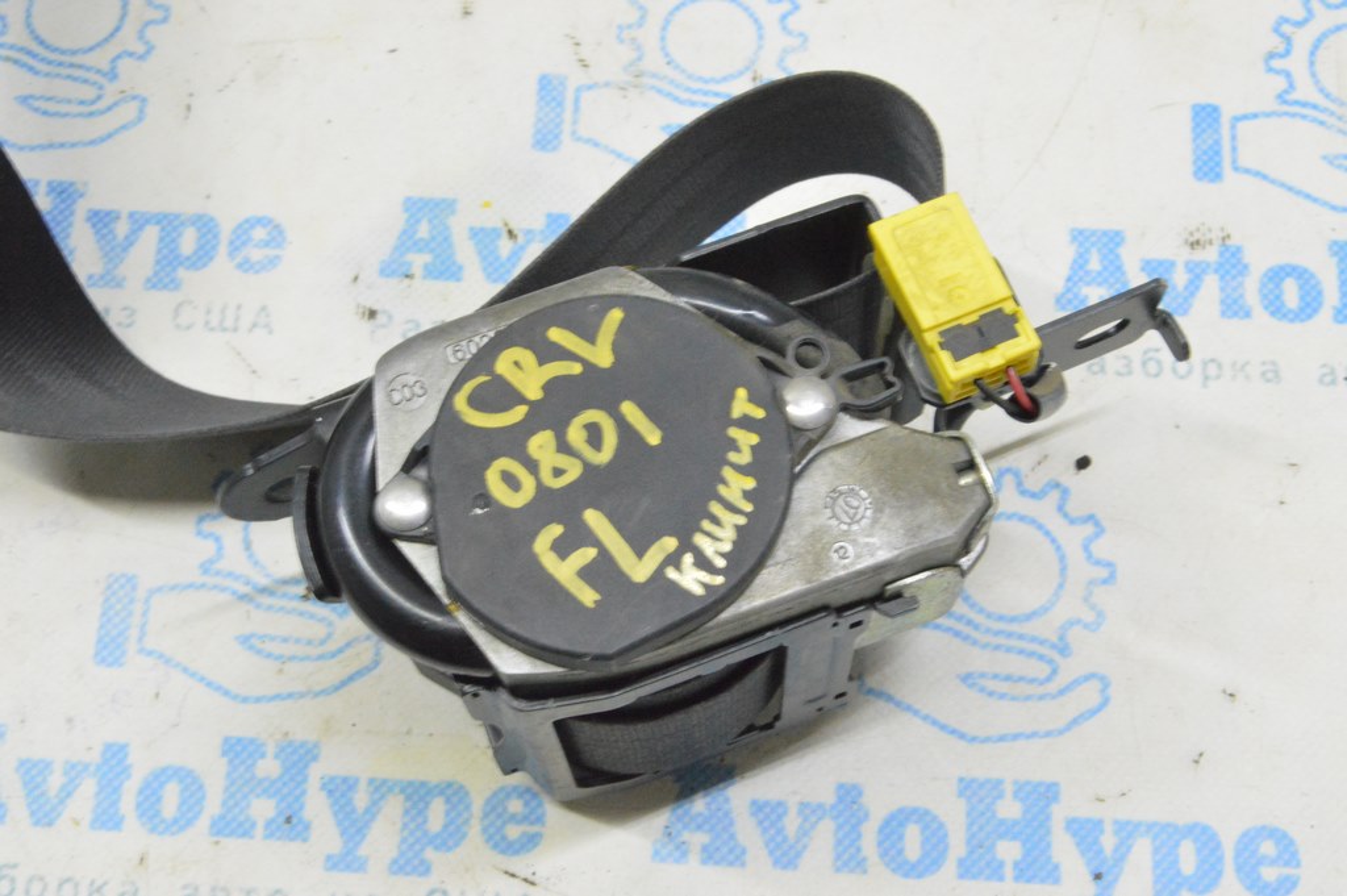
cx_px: 674
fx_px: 1963
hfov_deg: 37.9
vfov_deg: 25.7
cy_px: 448
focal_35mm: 52
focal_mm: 35
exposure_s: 1/15
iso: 6400
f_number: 20
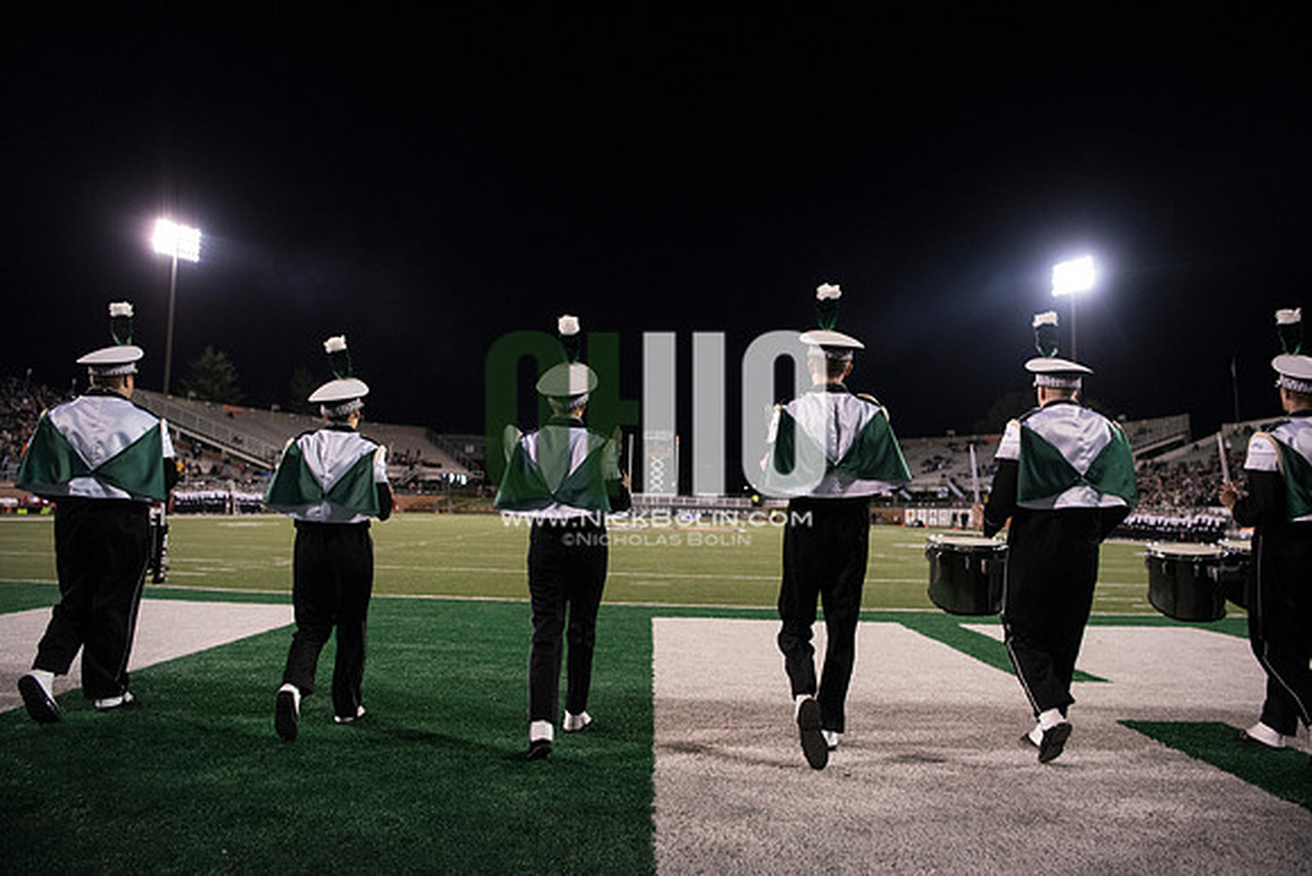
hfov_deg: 73.7
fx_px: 875
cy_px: 438
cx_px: 656
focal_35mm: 24
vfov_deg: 53.2
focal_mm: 24
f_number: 3.2
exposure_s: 1/1250
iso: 4000
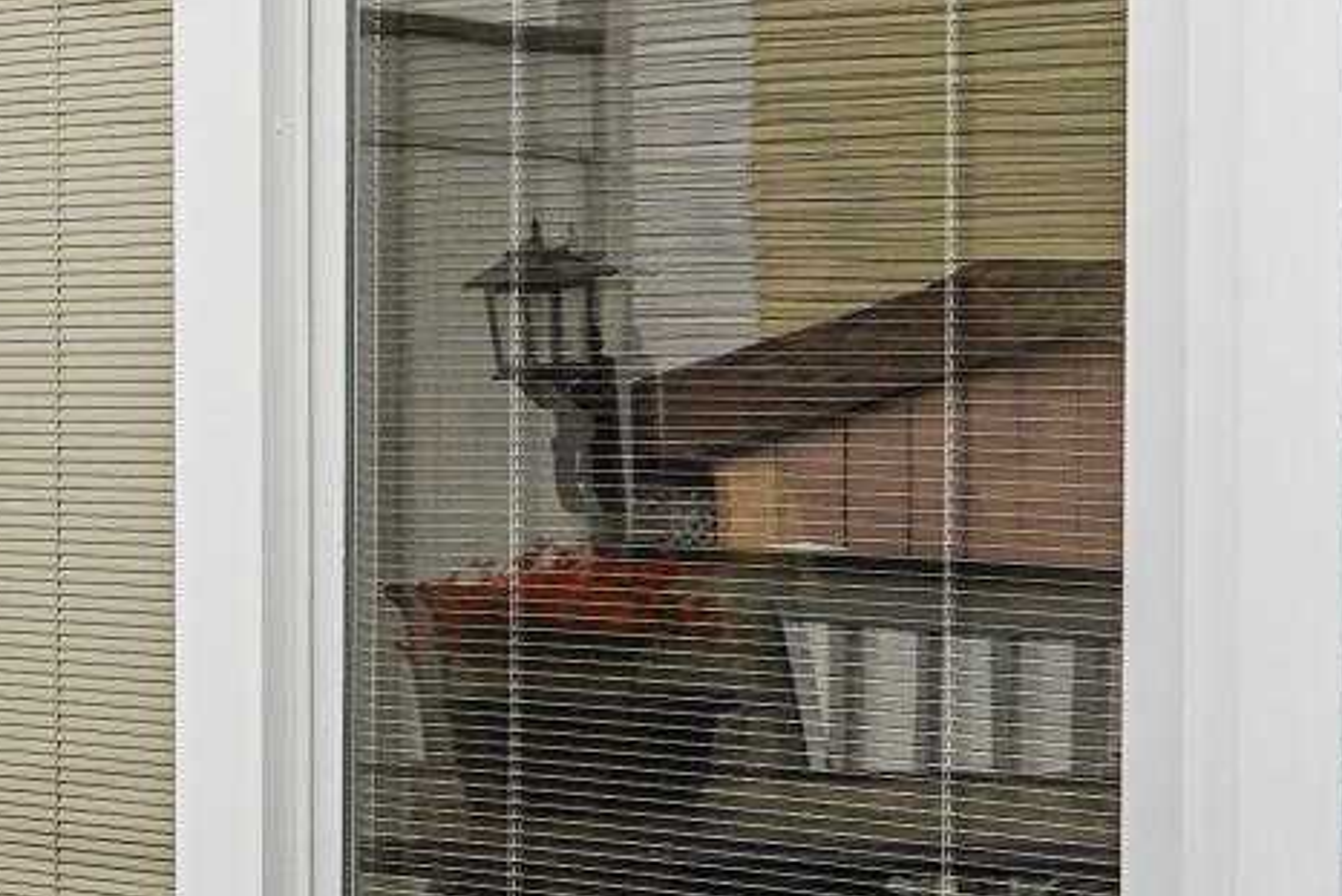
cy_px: 369
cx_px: -1670
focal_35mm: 103
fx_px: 3841
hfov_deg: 14.6
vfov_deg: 13.3
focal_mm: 16
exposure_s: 1/80
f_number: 5.6
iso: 100
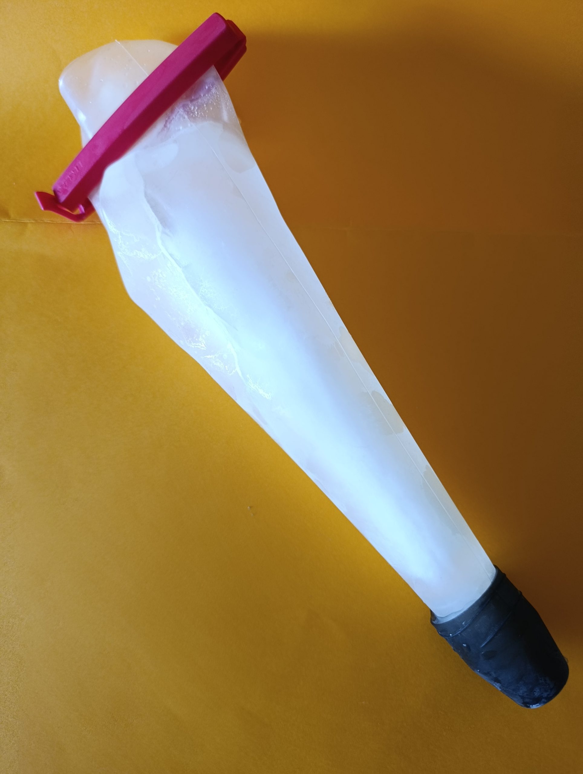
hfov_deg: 59.0
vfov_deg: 73.8
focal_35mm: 23
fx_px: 515
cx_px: 292
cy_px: 387
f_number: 1.65
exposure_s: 1/50
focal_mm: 6.11
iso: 736
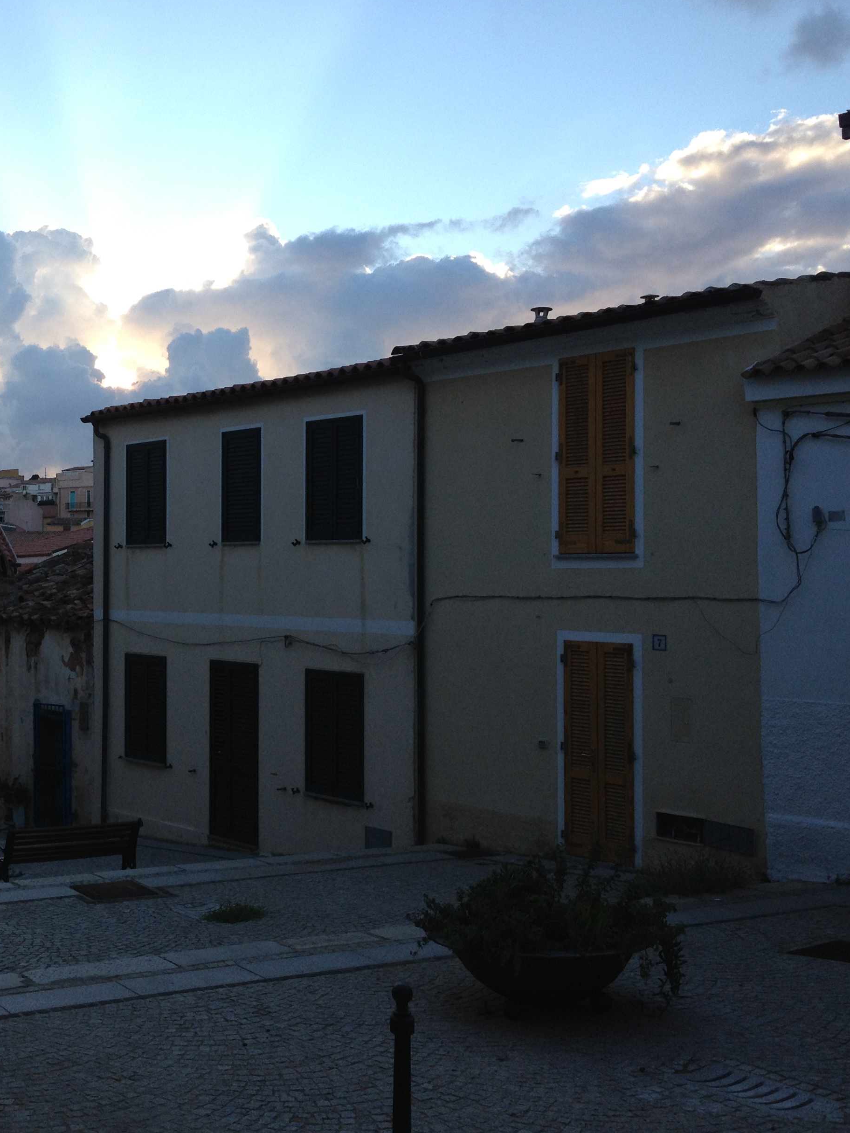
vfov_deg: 40.4
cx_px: 167
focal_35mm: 47
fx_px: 1539
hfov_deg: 30.1
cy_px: 565
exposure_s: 1/449
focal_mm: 4.28
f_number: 2.4
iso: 64
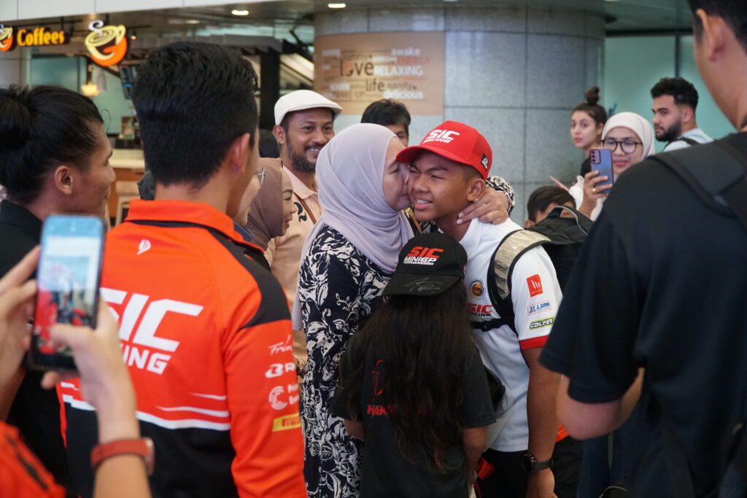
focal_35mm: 62
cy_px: 249
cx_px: 374
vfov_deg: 22.1
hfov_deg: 32.6
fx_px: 1276
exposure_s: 1/125
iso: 2000
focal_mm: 41
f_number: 4
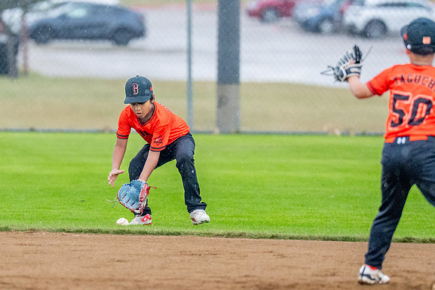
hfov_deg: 4.1
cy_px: 147
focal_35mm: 506
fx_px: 6115
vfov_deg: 2.7
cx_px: 123
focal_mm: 200
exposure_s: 1/1000
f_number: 2.8
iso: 2000
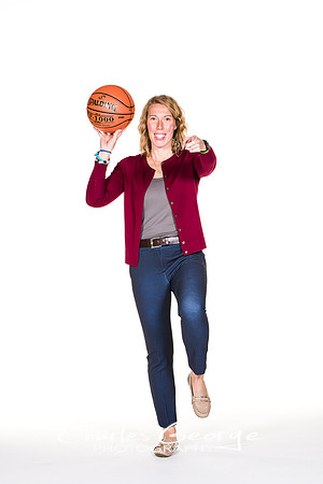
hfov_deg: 10.2
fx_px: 1817
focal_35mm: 135
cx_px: 162
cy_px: 242
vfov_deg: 15.2
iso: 200
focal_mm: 90
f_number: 6.3
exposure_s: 1/160
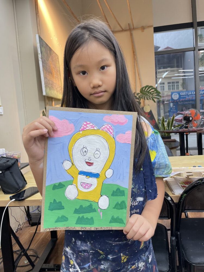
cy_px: 136
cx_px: 102
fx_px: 204
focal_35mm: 26
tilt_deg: -4.6
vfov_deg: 67.3
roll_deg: +4.5
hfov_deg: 53.1
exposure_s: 1/100
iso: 80
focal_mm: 4.2
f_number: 1.6
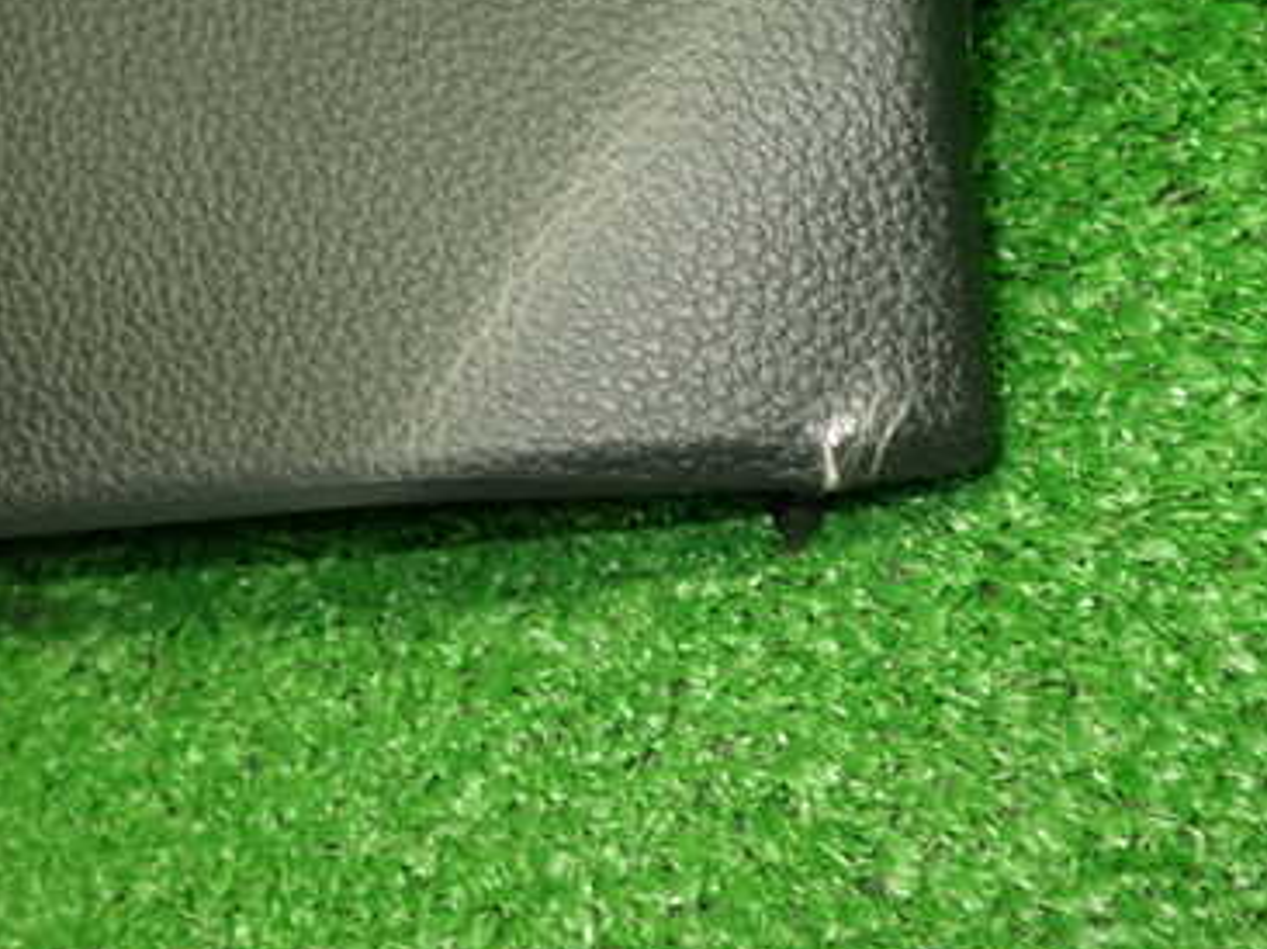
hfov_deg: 45.7
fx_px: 1500
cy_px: 284
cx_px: 720
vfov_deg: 34.6
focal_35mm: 41
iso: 200
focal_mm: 4.5
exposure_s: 1/50
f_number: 2
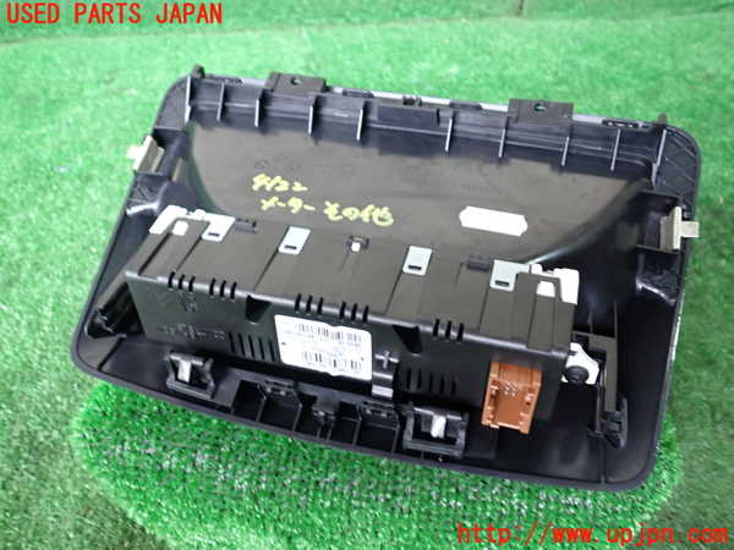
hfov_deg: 60.0
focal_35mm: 30
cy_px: 275
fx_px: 636
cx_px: 367
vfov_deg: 46.8
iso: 320
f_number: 2.3
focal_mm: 5.4
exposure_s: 1/30
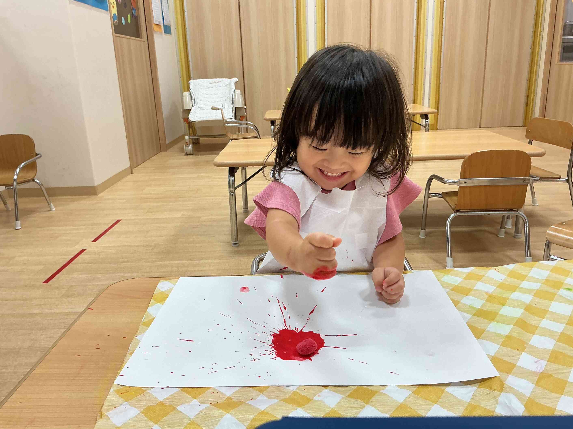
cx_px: 286
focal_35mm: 29
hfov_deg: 61.7
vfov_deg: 48.2
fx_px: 480
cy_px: 214
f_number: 1.8
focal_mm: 3
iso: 50
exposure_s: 1/120
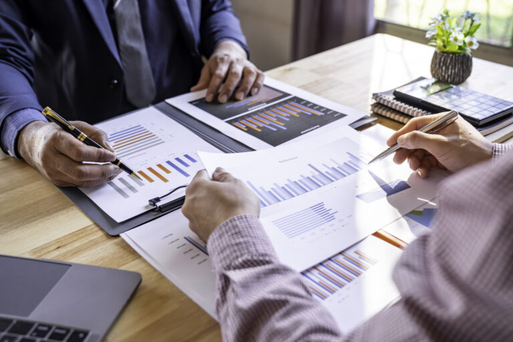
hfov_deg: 44.5
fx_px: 627
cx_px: 256
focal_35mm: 44
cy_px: 171
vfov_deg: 30.5
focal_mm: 44
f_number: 3.5
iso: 320
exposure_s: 1/100
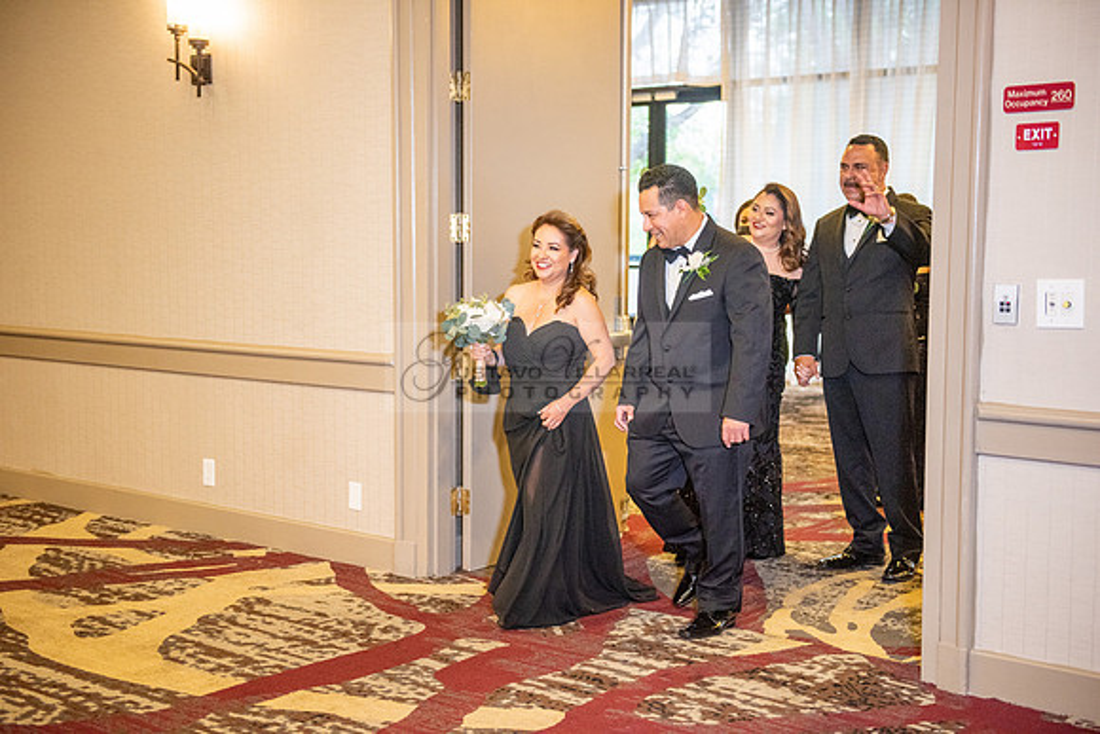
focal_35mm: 50
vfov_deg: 27.0
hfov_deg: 39.6
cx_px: 550
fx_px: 1528
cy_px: 367
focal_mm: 50
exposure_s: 1/125
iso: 1600
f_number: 2.8
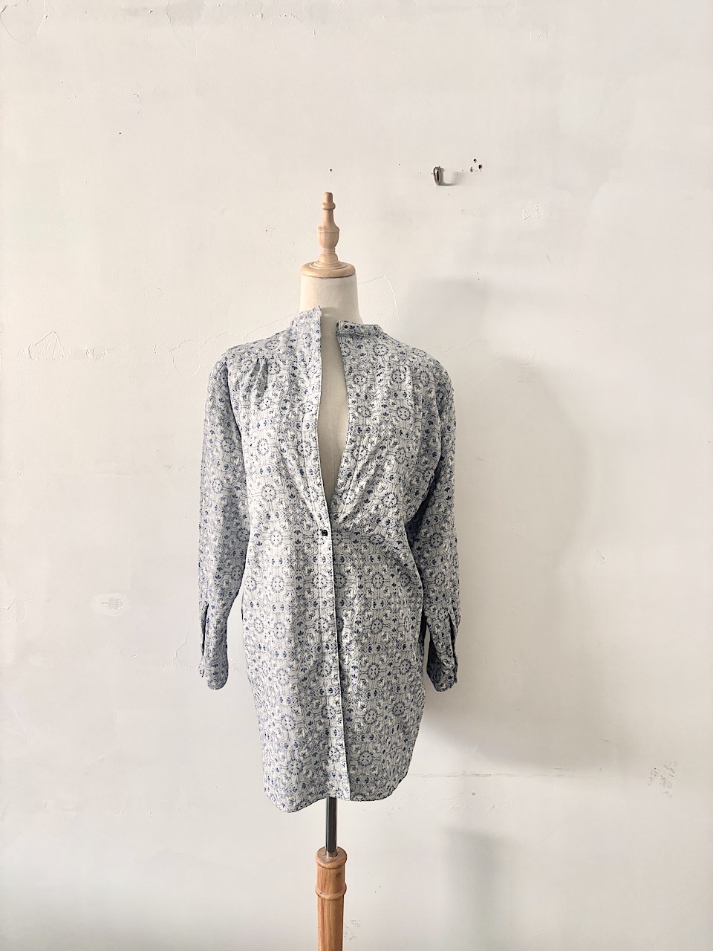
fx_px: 714
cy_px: 476
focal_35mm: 26
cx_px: 356
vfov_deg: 67.3
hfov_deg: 53.1
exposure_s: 1/60
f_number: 1.6
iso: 250
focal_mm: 5.96
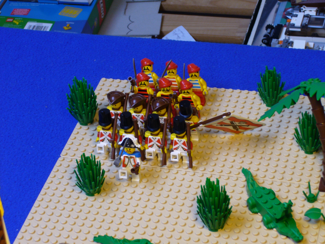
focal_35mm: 105
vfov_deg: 14.1
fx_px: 986
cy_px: 122
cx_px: 162
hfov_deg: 18.7
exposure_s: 1/15
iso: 100
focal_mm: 17.4
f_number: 5
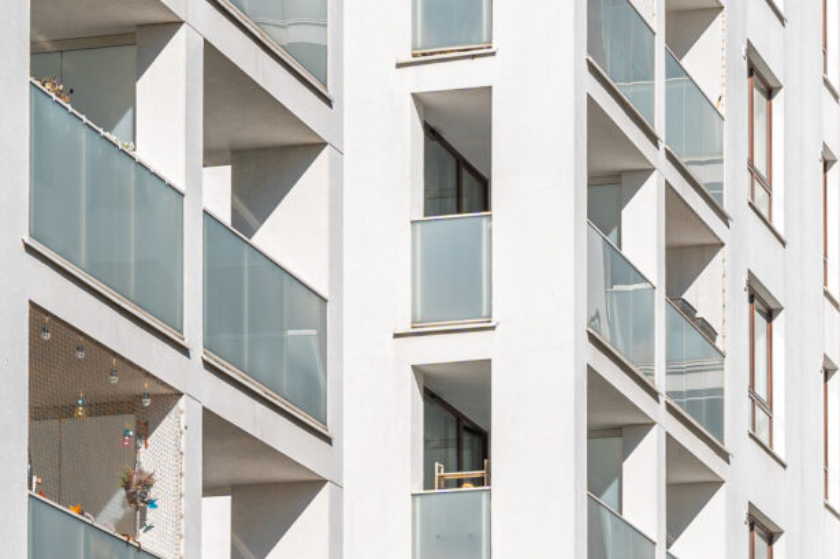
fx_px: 3998
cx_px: 458
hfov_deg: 12.0
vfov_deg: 8.0
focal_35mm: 171
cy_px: 398
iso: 100
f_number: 6.3
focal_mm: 41.1
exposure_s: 1/500
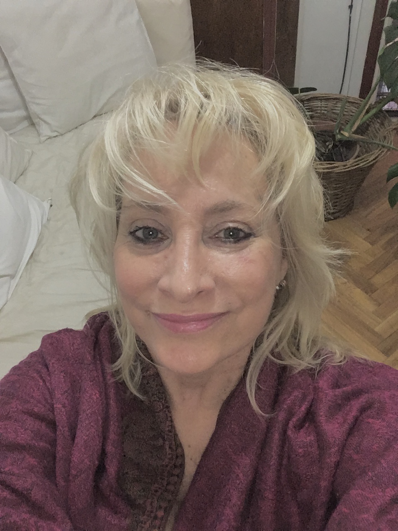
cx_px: 199
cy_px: 266
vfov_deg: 58.4
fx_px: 475
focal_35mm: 31
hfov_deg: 45.4
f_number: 2.4
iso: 400
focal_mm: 2.15
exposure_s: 1/33
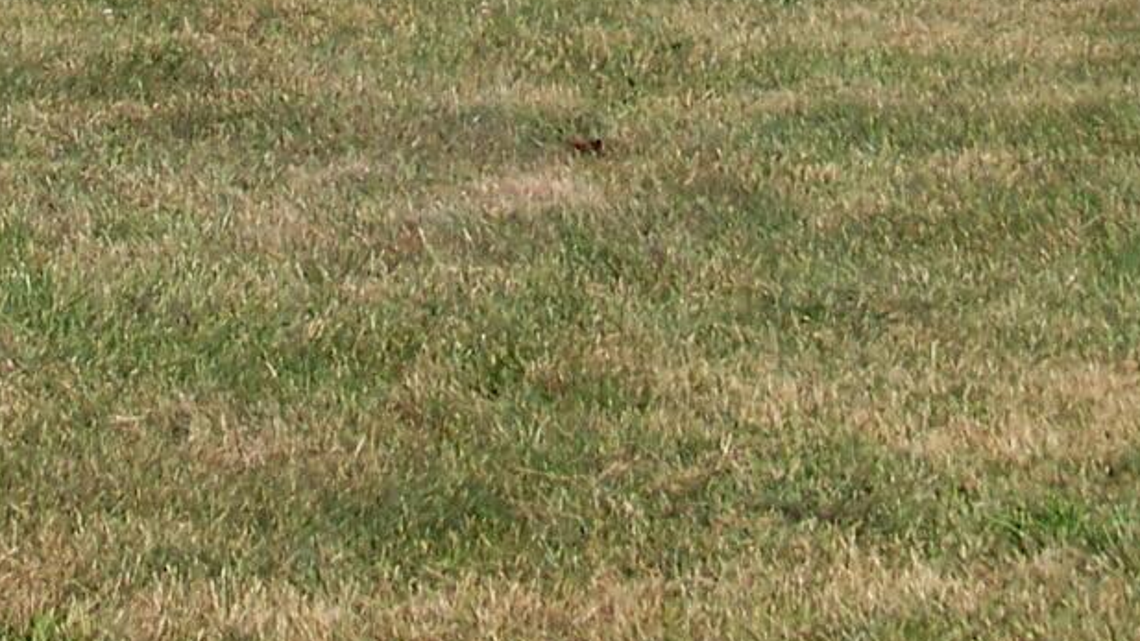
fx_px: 4564
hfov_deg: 14.2
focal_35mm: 151
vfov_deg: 7.5
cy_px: -848
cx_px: 604
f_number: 4
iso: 80
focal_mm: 5.85
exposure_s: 1/640
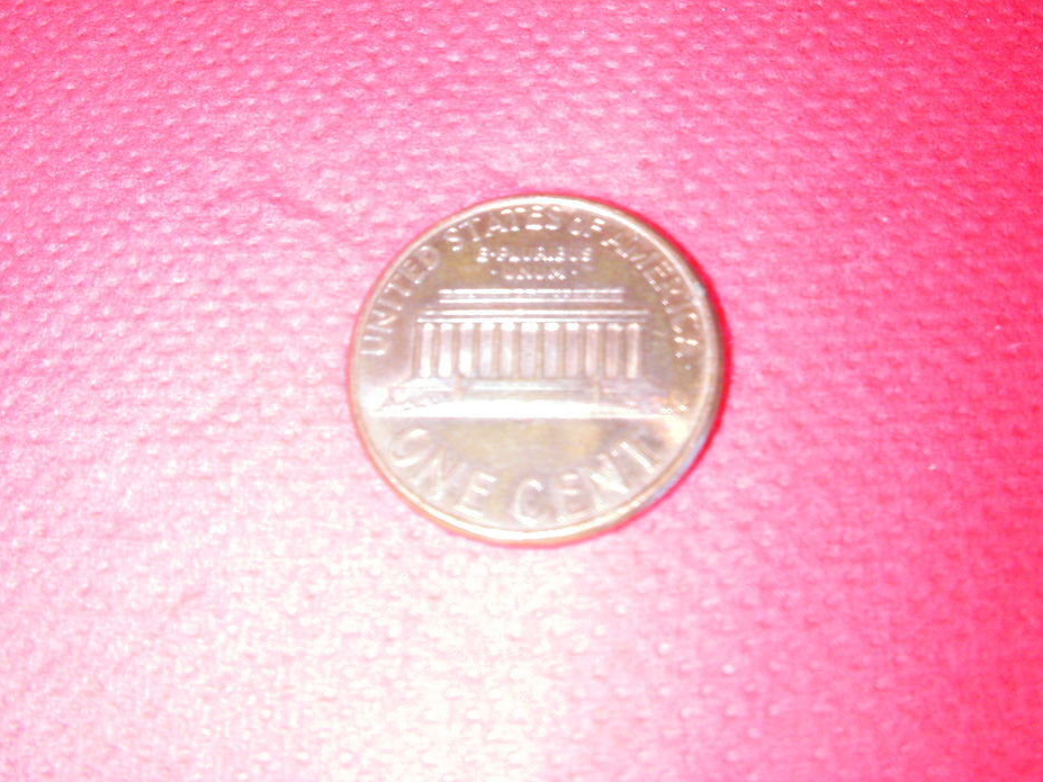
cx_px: 541
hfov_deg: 45.8
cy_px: 367
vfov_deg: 35.1
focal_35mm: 41
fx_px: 1235
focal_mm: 6.3
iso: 200
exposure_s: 1/30
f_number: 5.6
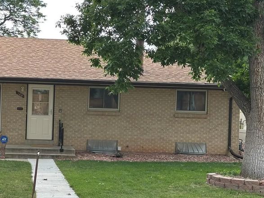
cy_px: 106
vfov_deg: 17.6
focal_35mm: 84
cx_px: 50
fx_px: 641
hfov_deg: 22.9
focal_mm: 6.86
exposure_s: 1/894
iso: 64
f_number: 1.78
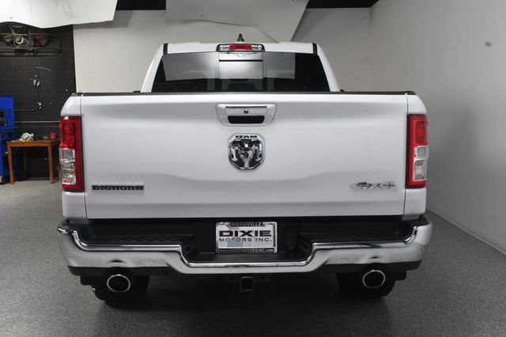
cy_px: 168
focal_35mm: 39
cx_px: 253
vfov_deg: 34.2
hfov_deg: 49.6
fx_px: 548
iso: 100
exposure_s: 1/160
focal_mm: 26
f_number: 11
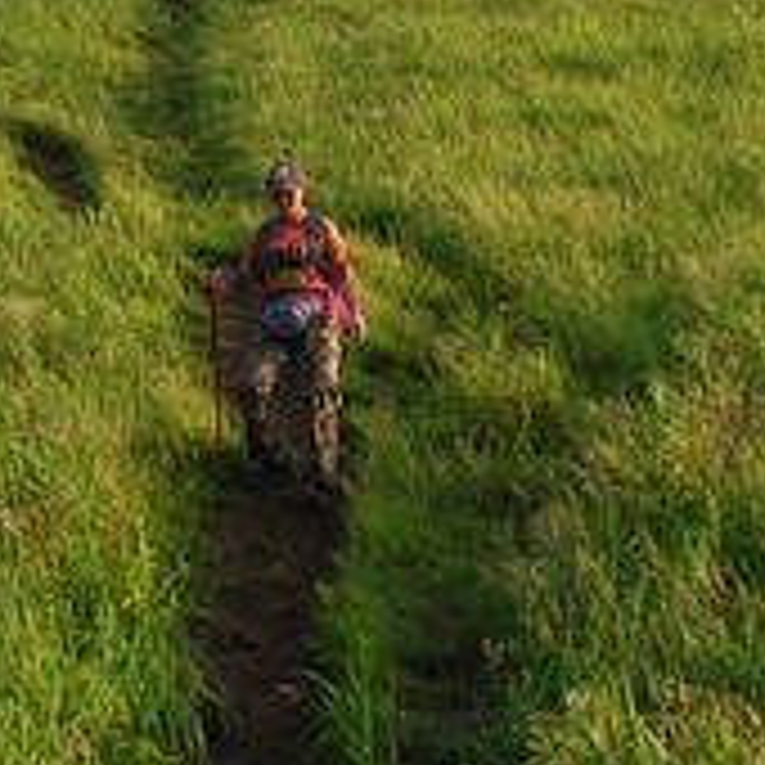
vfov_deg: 17.5
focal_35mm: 97
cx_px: 72
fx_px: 2425
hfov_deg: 17.6
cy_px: -7
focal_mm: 18
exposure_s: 1/100
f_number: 8
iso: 100
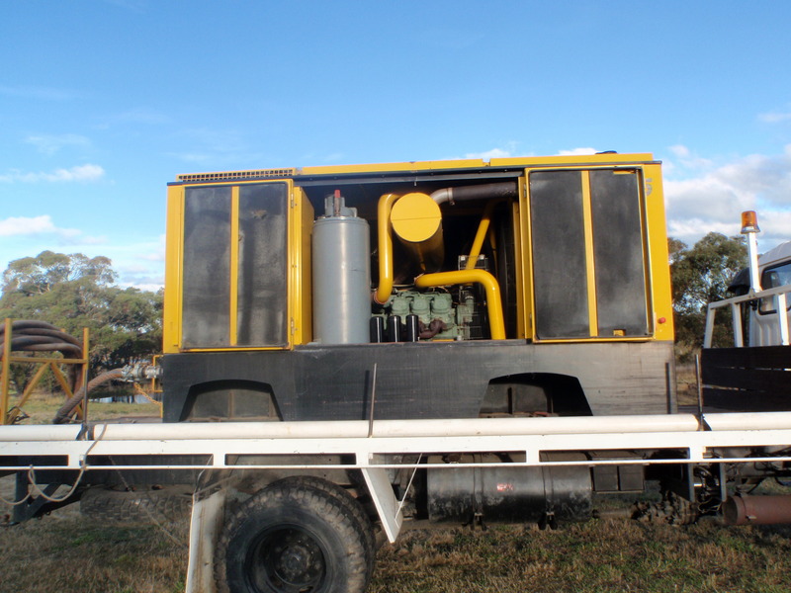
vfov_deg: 49.7
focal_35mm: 28
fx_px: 640
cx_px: 396
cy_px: 296
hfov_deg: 63.4
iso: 64
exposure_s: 1/125
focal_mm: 5
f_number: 5
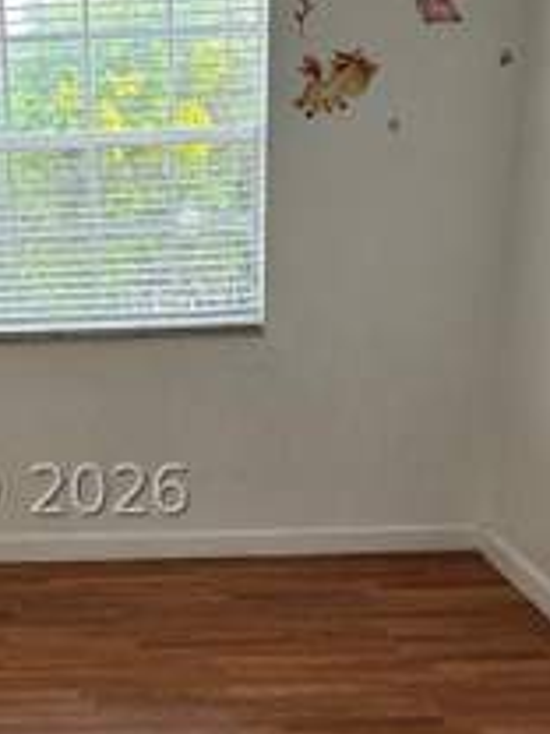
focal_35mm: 43
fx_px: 911
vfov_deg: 43.2
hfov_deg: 32.6
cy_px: 491
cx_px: 106
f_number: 2.2
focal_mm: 2.22
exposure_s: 1/120
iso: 160
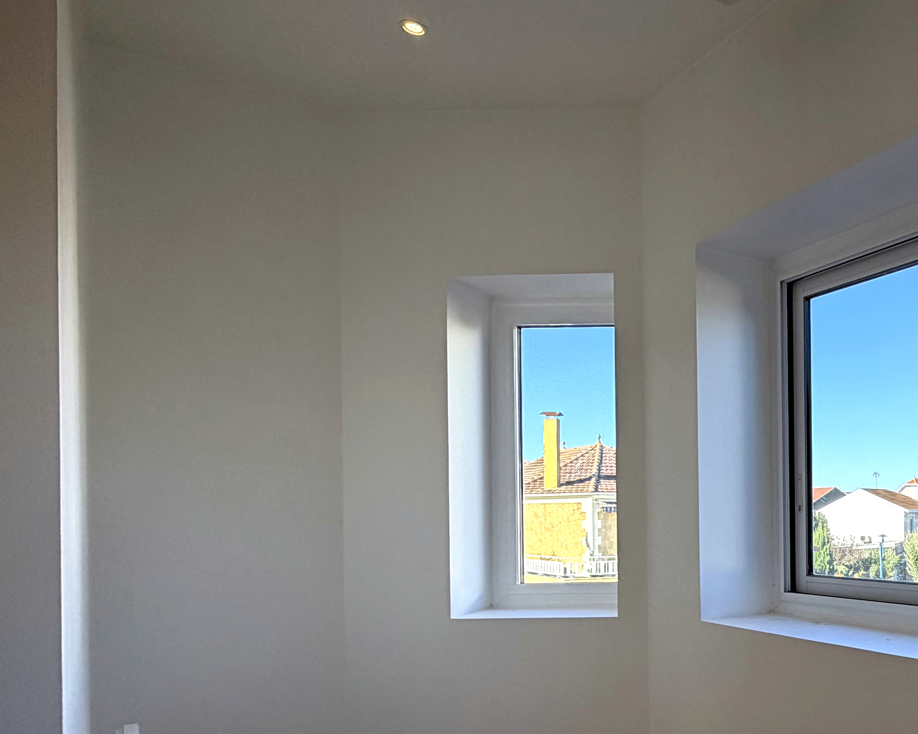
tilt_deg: +0.2
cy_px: 511
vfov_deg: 48.8
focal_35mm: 29
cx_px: 912
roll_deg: +0.3
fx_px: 788
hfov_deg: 49.6
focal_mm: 2.22
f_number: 2.2
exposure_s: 1/224
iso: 40
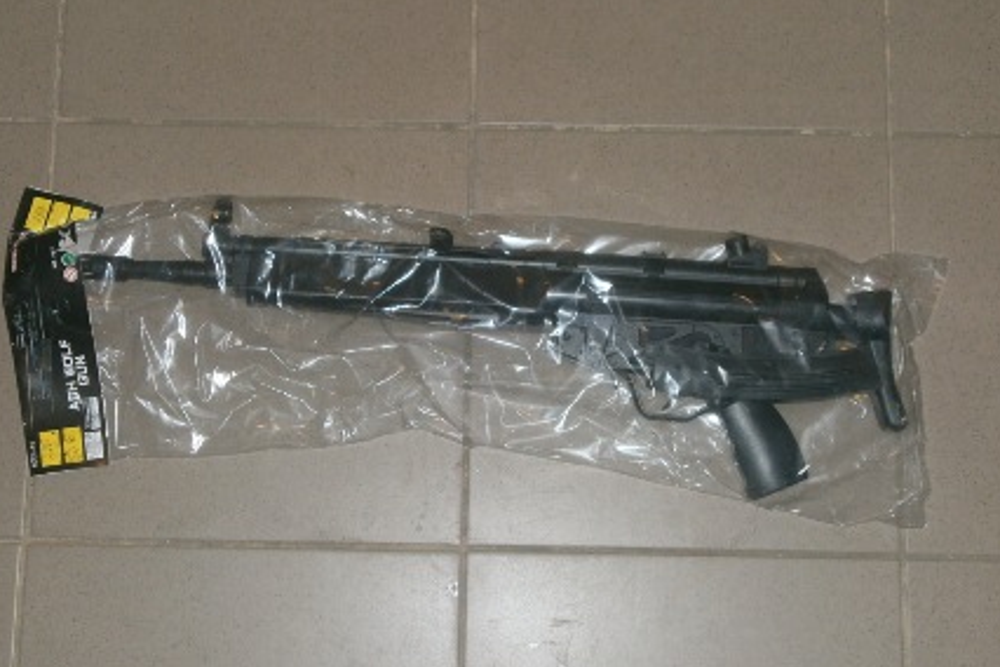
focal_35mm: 58
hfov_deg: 34.5
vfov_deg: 23.4
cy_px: 334
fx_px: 1611
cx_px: 481
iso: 125
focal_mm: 9.4
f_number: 4.1
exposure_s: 1/50
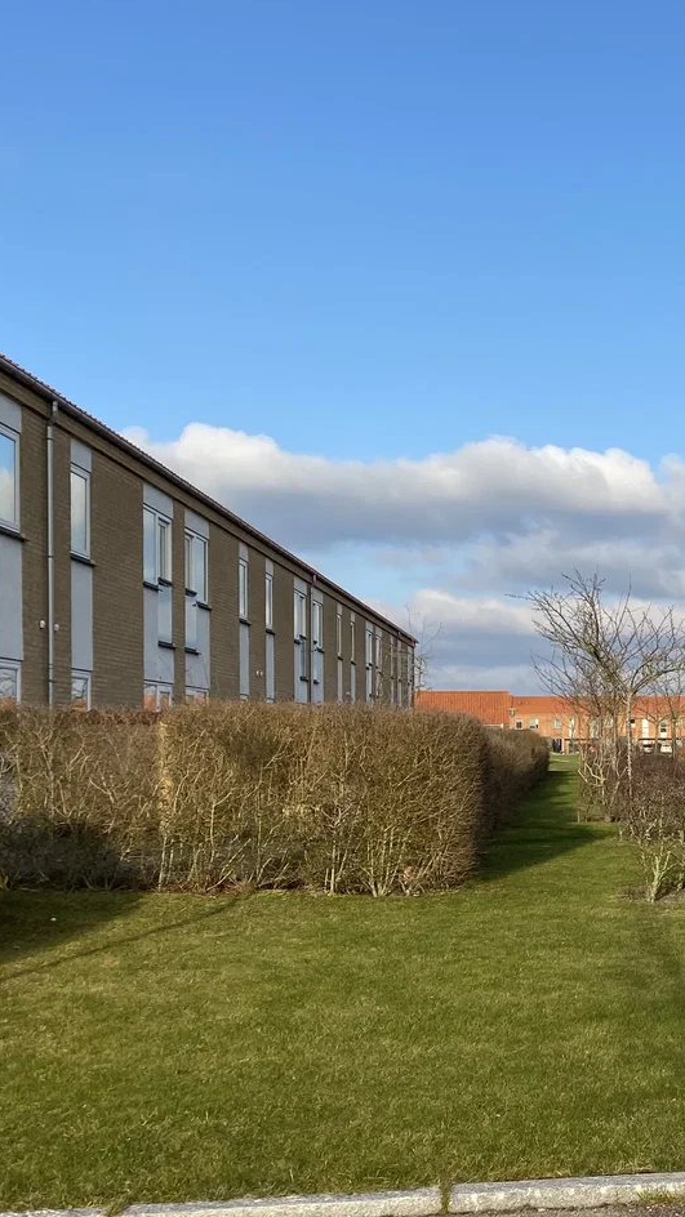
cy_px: 735
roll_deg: +0.1
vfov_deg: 42.7
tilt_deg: +0.1
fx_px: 1550
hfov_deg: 22.5
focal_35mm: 48
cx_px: 871
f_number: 1.8
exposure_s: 1/1808
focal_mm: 4.25
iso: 32
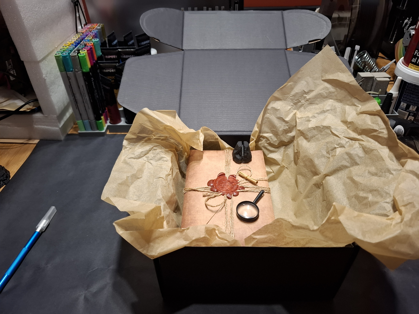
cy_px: 157
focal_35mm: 23
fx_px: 278
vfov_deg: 58.9
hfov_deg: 73.9
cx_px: 210
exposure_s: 1/33
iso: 400
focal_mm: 5.54
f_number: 1.8
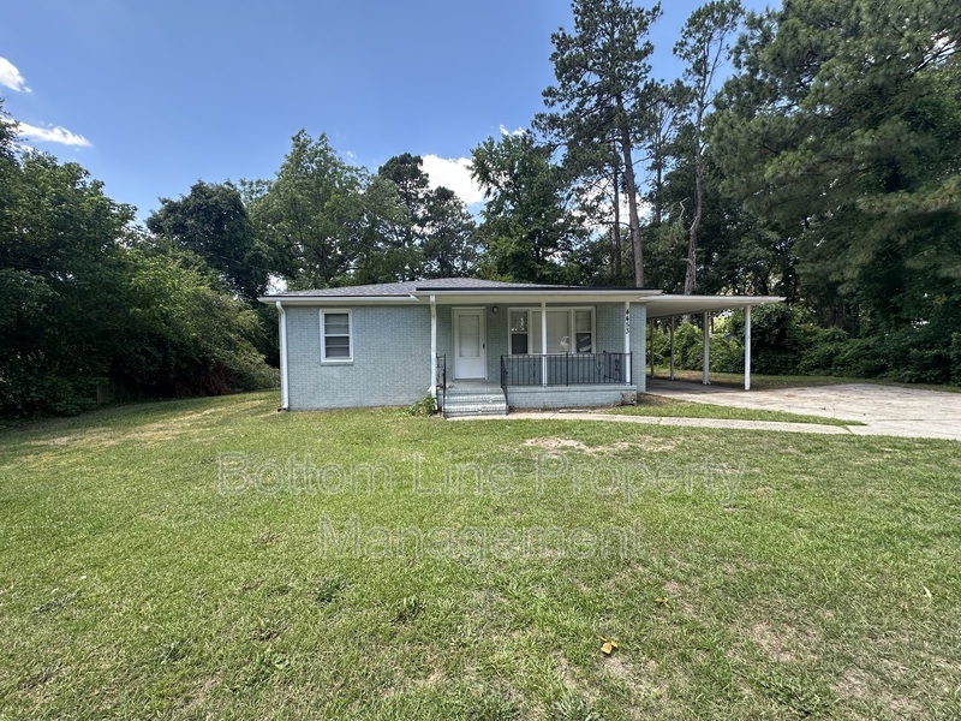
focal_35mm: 14
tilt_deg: -1.1
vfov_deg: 85.7
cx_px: 480
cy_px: 360
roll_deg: +1.3
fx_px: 389
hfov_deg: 102.1
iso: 40
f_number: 2.2
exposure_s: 1/307
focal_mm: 2.22
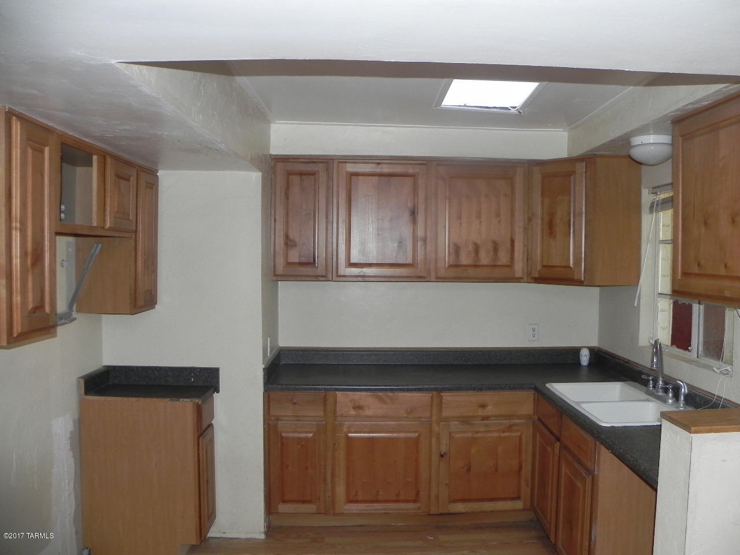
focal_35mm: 26
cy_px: 278
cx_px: 370
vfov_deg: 53.1
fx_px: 556
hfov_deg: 67.3
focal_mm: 4.6
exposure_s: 1/30
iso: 200
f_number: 2.8
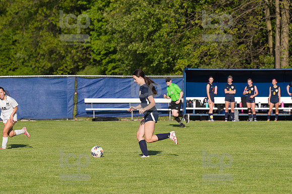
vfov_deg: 5.6
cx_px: 146
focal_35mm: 247
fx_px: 2002
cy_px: 97
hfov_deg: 8.3
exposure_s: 1/1600
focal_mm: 165
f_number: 5.6
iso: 250
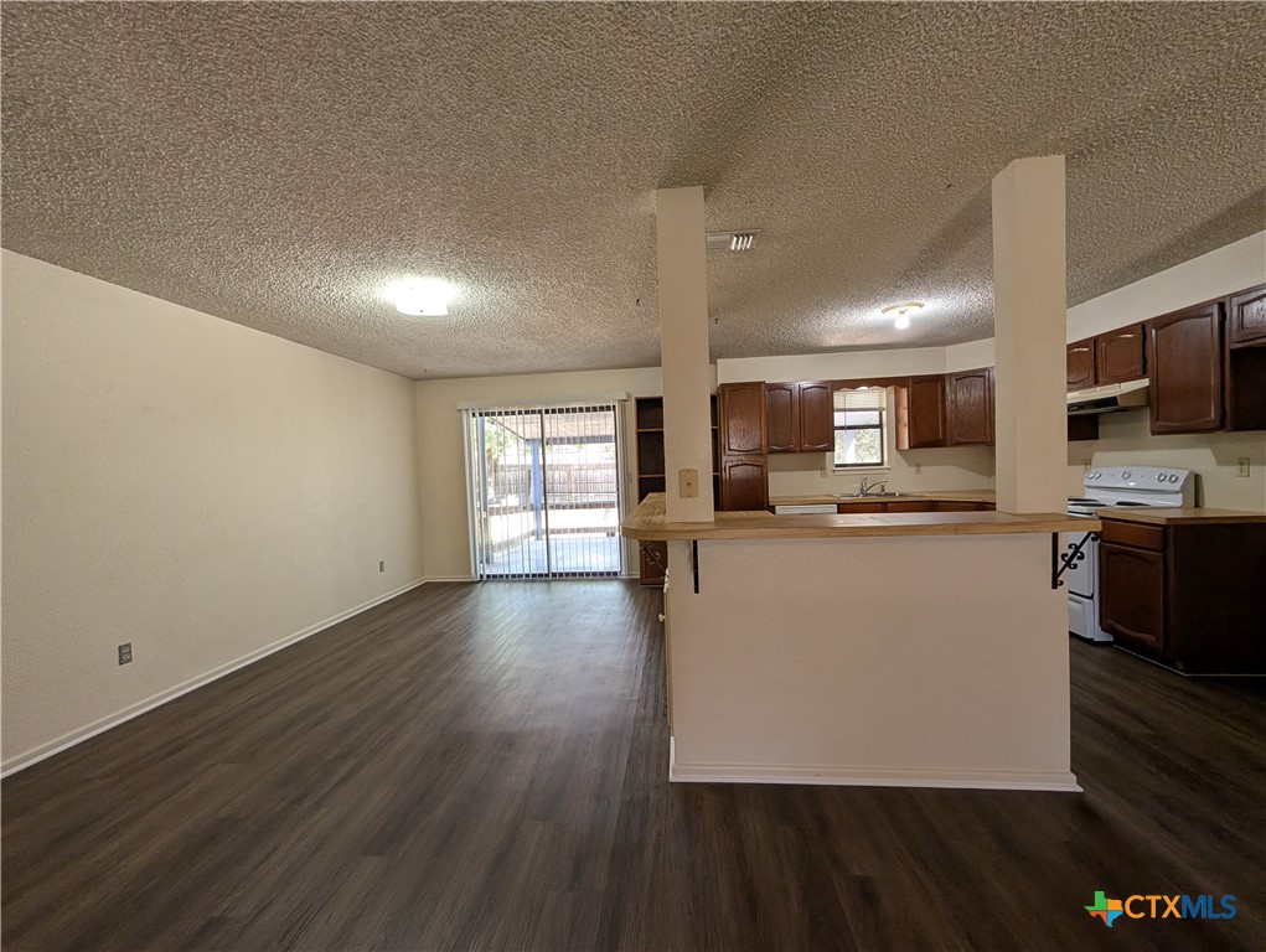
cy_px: 476
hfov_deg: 110.5
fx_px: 439
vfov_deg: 94.6
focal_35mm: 12
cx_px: 633
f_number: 1.7
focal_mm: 2.02
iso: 120
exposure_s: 1/120
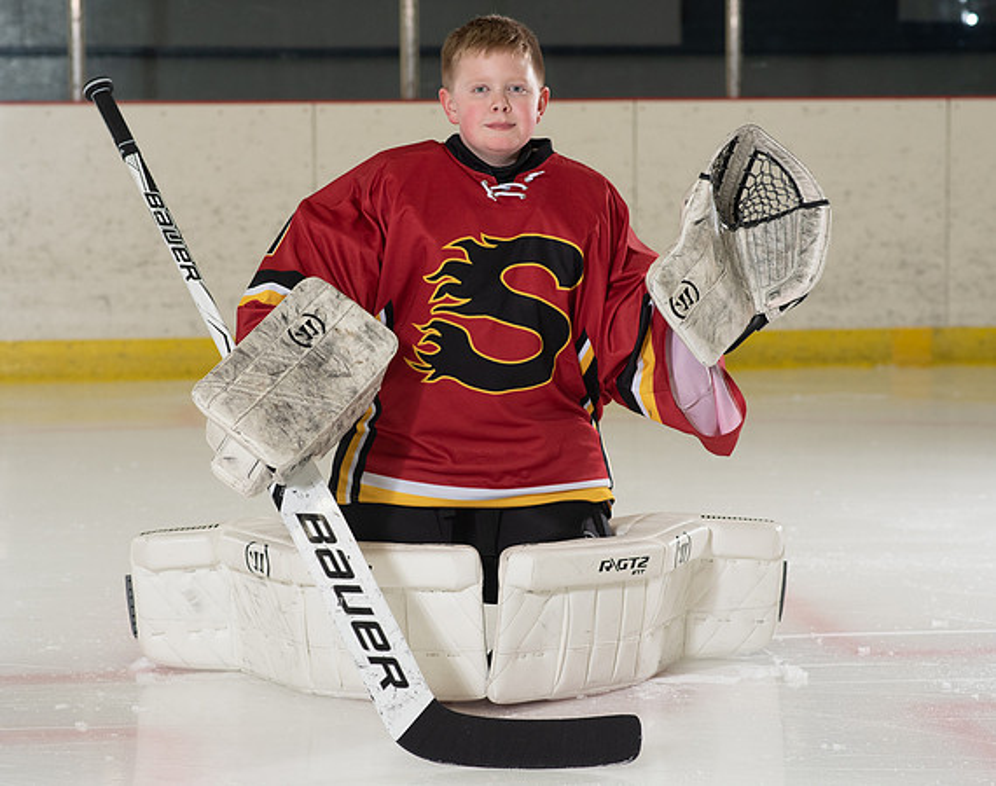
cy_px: 385
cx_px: 460
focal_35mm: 102
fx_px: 2999
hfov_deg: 18.9
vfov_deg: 14.9
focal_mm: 85
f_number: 5
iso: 1000
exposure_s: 1/200
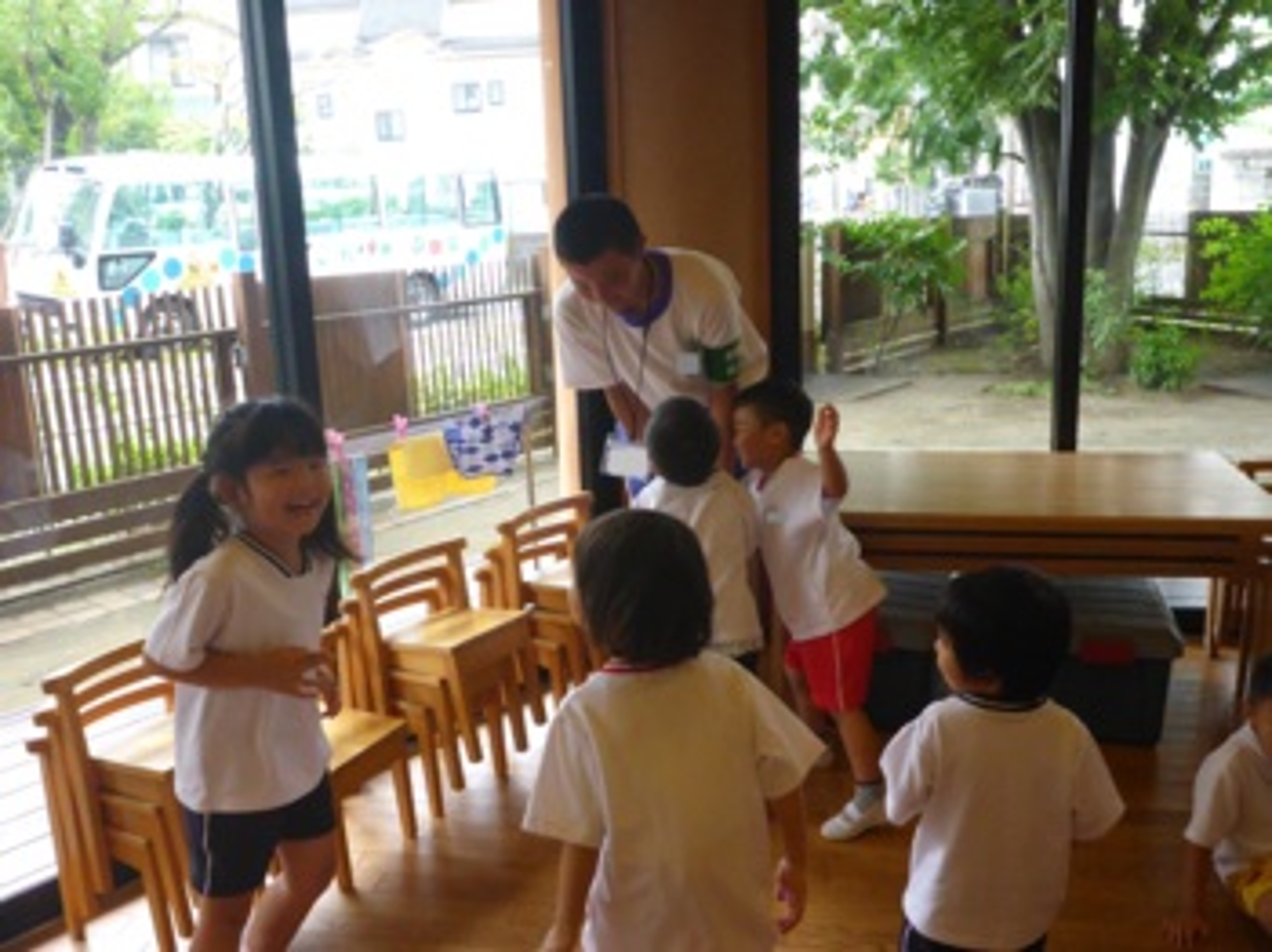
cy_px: 476
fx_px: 1175
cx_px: 636
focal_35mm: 32
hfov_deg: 56.8
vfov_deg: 44.1
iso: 800
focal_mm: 5.5
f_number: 3.5
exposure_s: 1/250
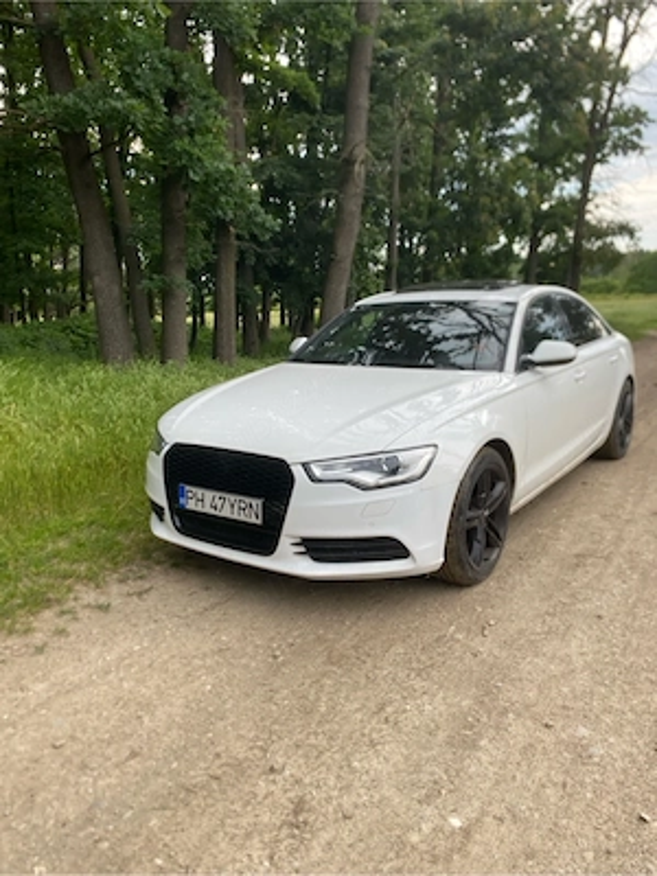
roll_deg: +4.3
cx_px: 328
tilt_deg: -11.1
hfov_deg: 53.1
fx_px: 658
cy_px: 438
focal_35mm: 26
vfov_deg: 67.3
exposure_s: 1/178
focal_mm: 4.25
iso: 32
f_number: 1.8
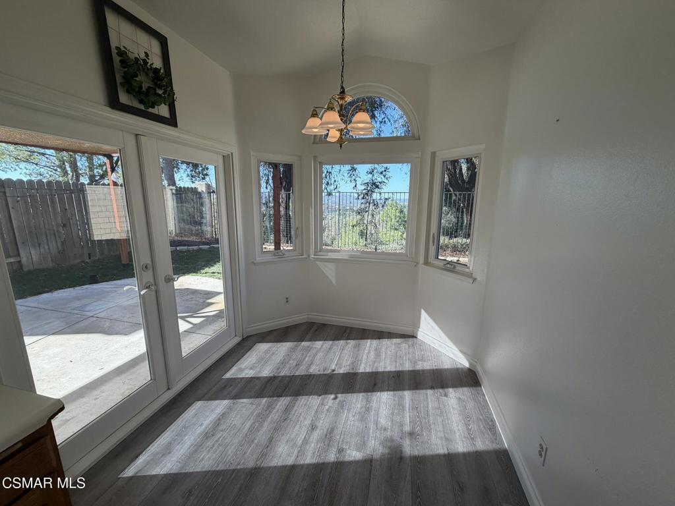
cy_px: 253
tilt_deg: -10.9
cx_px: 338
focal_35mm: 14
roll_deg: -1.0
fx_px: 273
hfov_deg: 102.1
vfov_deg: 85.7
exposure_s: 1/160
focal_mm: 2.22
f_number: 2.2
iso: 40
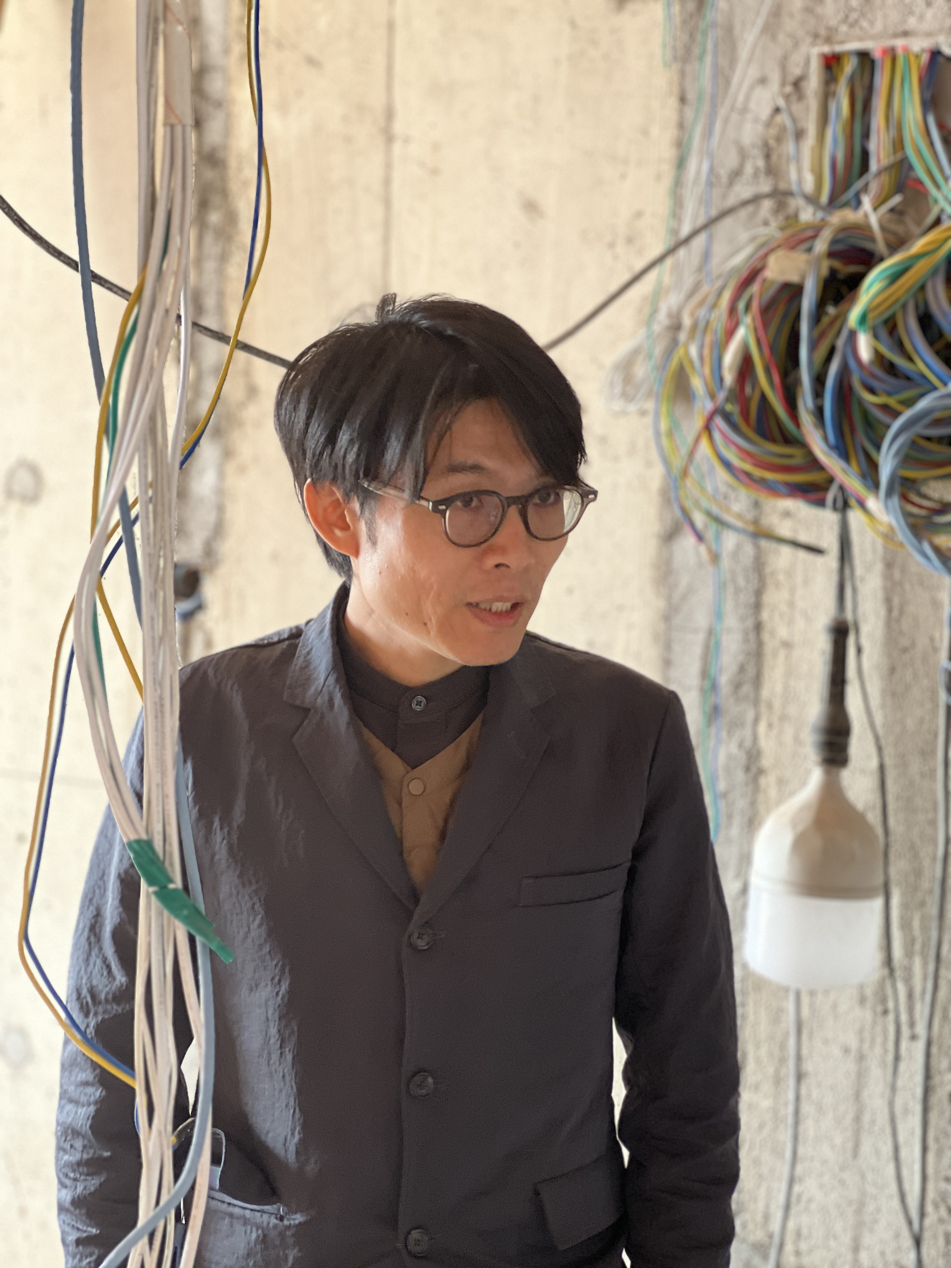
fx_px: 2821
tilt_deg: -3.2
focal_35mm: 77
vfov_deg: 25.3
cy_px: 634
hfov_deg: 19.1
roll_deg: -0.4
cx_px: 476
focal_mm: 9
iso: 250
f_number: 2.8
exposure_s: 1/40
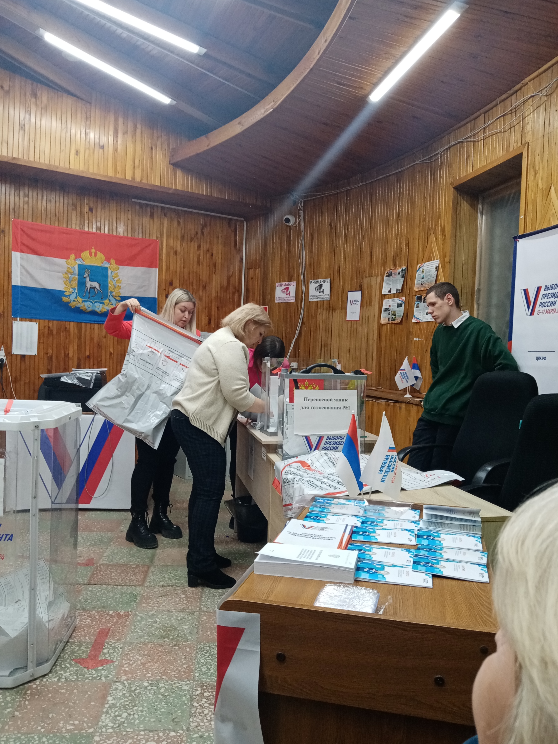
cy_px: 372
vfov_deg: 67.3
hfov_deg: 53.1
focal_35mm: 26
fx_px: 559
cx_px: 279
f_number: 1.8
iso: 154
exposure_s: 1/50
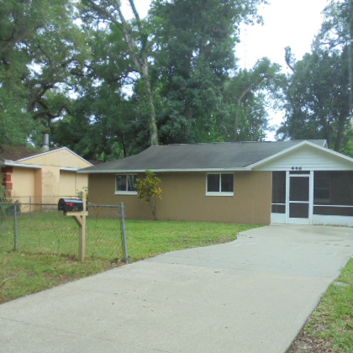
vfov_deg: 47.1
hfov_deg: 46.9
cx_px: 213
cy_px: 201
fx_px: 404
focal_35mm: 35
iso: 100
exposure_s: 1/125
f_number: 3.5
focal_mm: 4.6
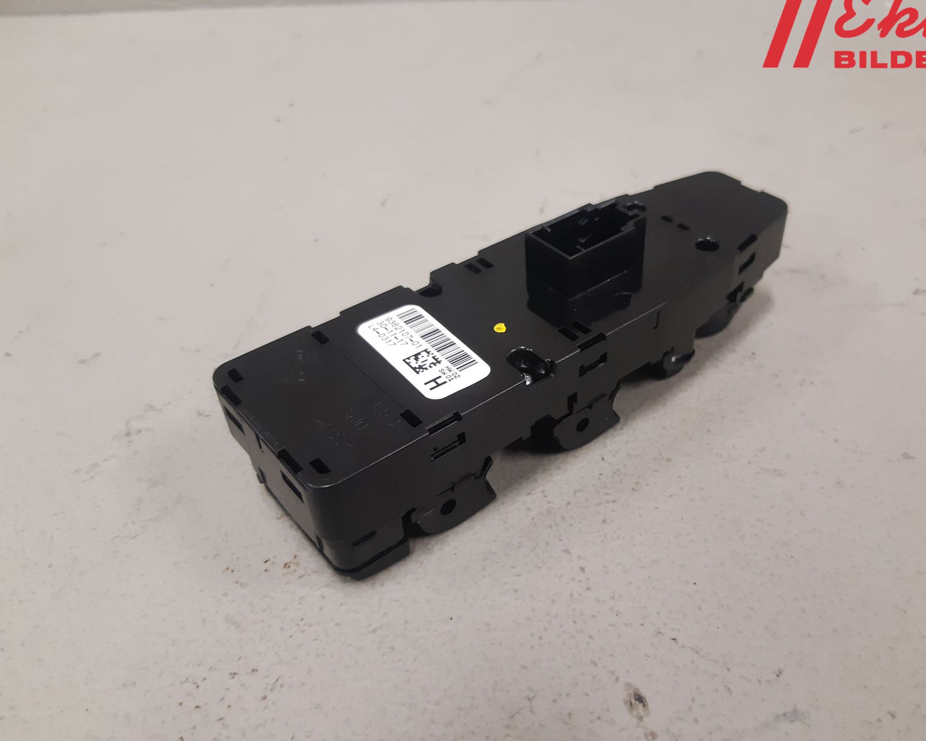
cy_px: 388
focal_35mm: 30
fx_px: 822
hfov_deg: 58.4
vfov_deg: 48.5
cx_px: 543
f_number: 1.7
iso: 200
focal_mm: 3.93
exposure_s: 1/50
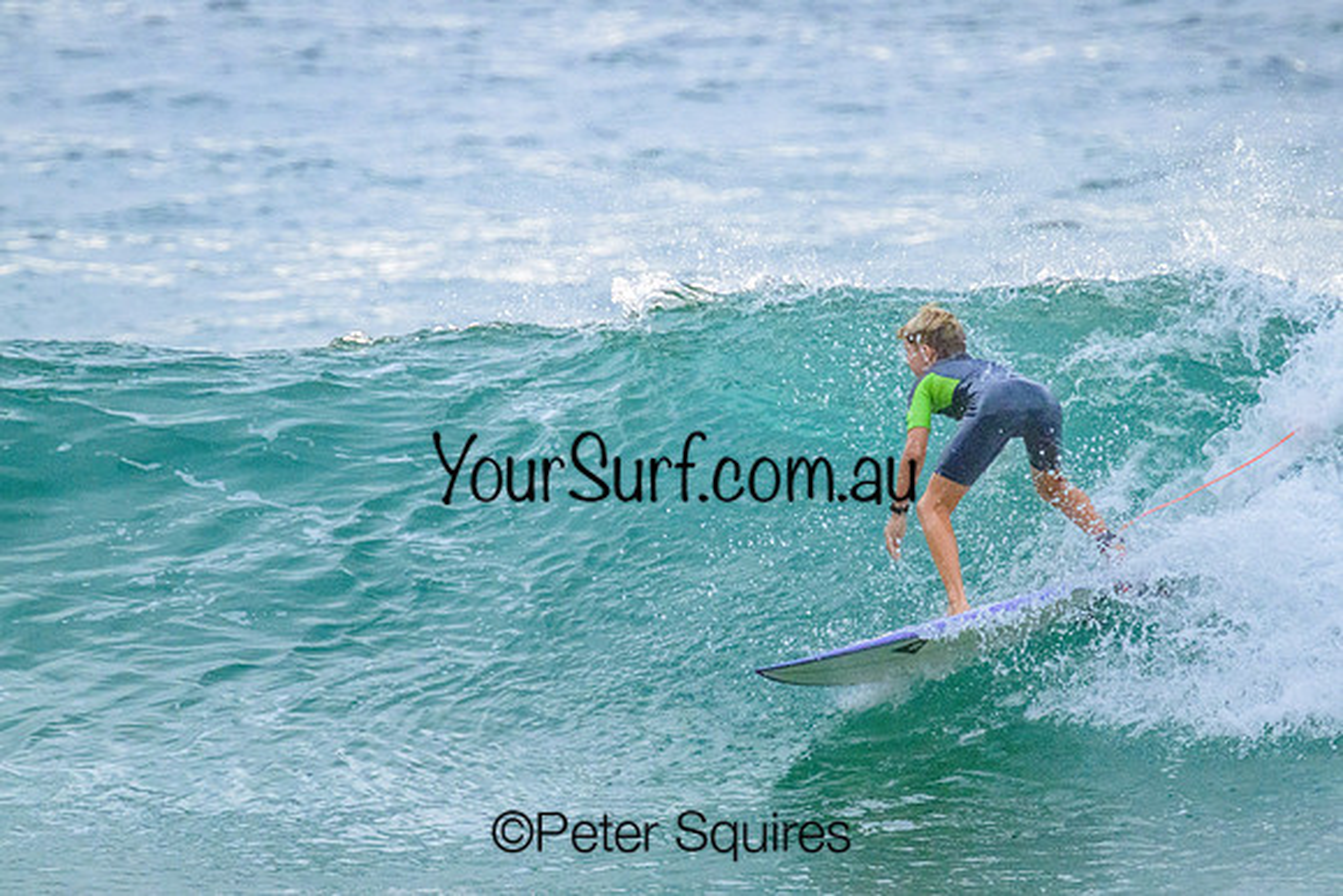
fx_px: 31967
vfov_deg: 1.6
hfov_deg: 2.4
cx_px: 713
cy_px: 427
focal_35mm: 857
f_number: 11
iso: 5000
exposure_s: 1/2000
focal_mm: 800
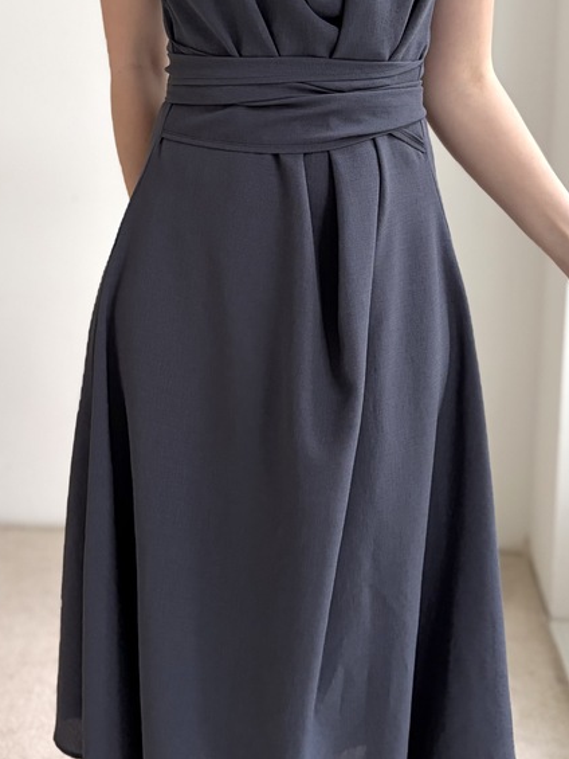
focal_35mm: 46
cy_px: 317
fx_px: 1008
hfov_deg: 31.5
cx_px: 279
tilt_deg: -10.1
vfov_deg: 41.1
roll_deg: -0.5
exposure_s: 1/60
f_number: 1.6
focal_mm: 5.96
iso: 250
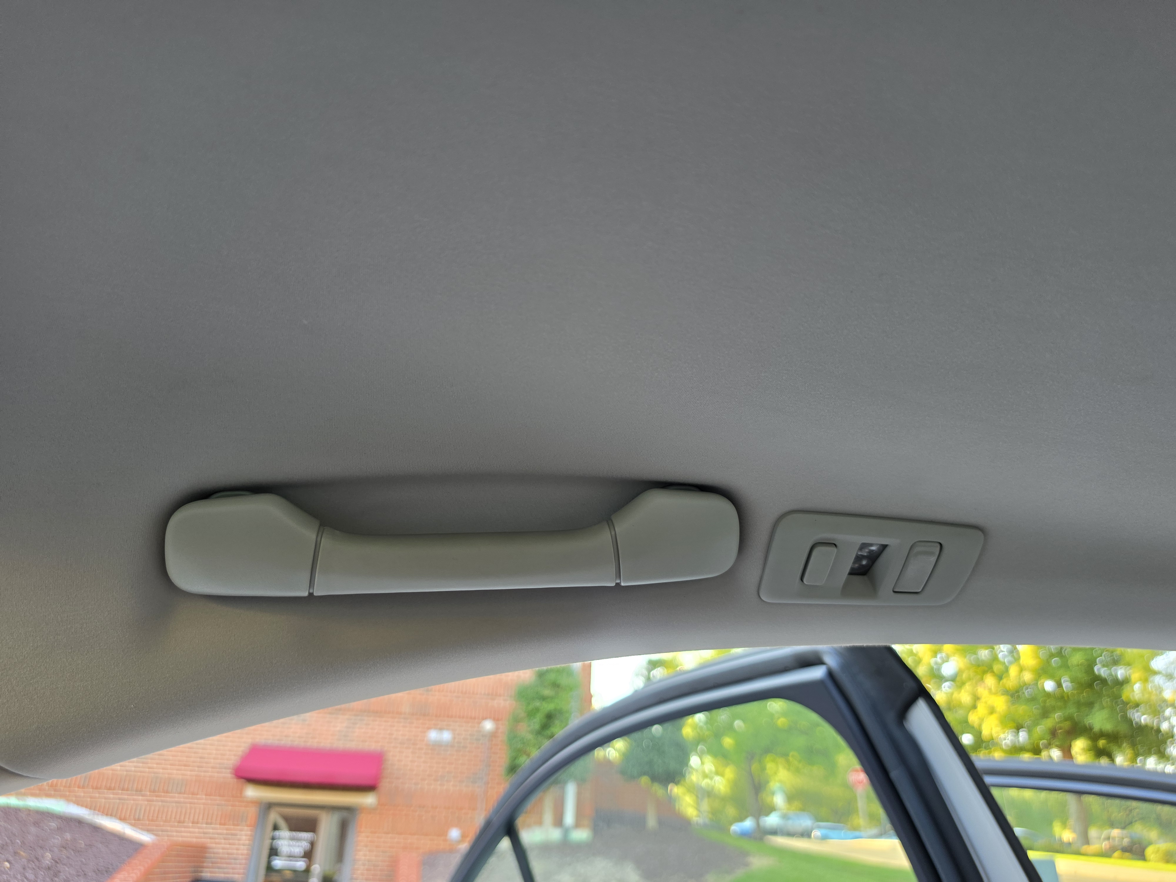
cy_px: 441
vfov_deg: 58.9
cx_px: 588
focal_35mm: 23
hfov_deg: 73.9
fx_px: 781
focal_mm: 6.5
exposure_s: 1/180
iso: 100
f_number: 1.4
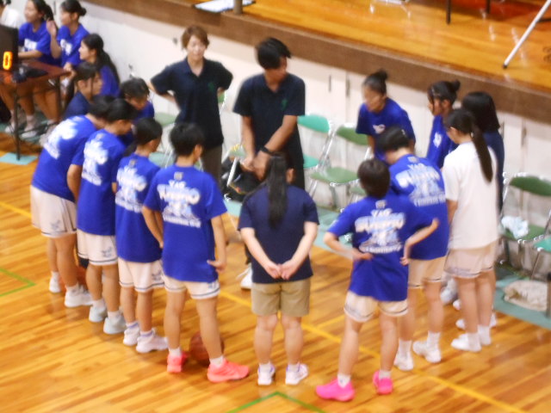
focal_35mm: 130
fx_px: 2069
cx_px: 276
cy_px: 206
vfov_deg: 11.4
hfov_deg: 15.2
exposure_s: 1/10
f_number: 6.5
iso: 800
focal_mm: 23
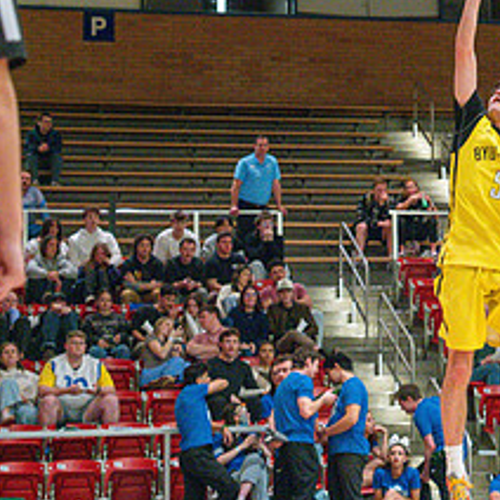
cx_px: 517
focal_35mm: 137
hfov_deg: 12.6
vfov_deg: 12.7
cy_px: 169
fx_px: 2239
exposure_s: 1/500
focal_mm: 59
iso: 6400
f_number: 3.2
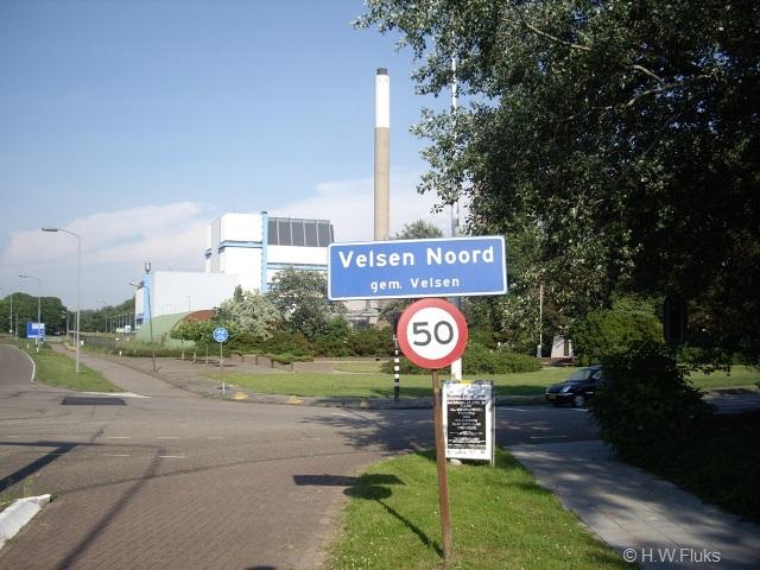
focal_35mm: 38
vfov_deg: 37.7
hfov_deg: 49.0
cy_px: 285
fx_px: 834
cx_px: 380
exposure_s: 1/1000
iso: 64
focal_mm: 7.9
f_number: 2.8
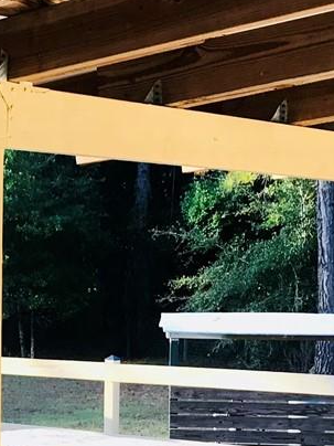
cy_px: 365
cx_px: -155
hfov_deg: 12.7
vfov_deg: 17.6
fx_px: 1428
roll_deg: -0.8
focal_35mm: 111
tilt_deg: -4.0
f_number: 1.8
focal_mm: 3.99
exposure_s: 1/152
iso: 20
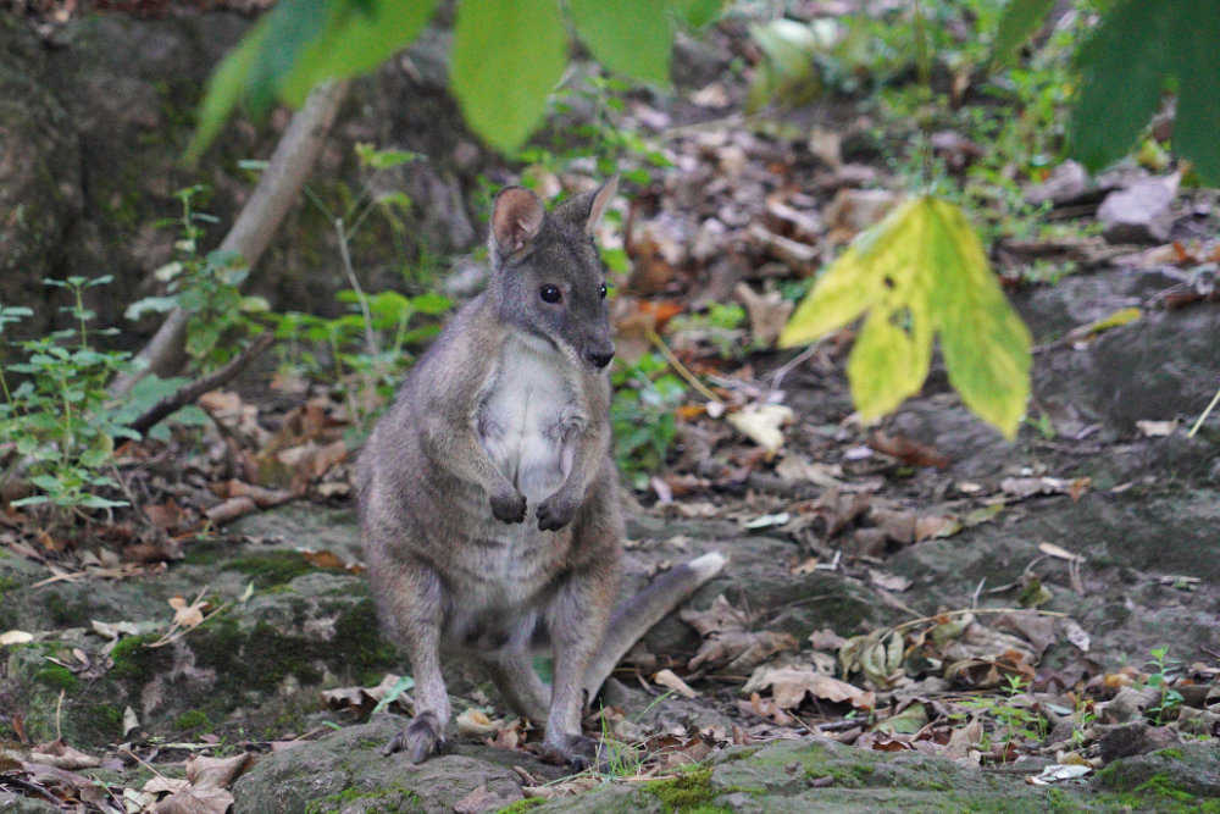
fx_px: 8134
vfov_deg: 5.7
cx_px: 610
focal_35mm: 240
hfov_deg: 8.6
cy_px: 407
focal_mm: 240
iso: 12800
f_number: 6.3
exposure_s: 1/200
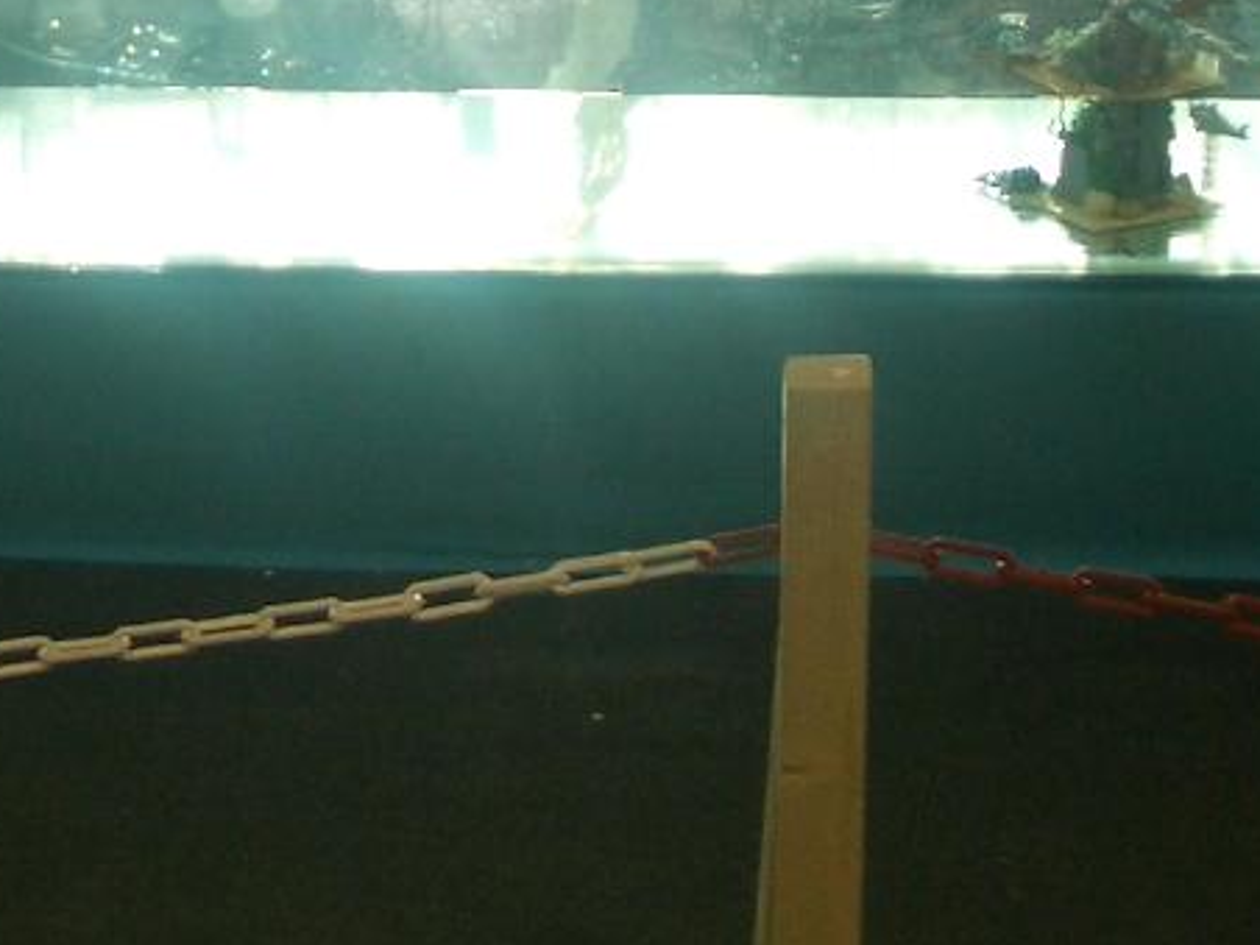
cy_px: -273
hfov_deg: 15.8
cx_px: 270
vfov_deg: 11.6
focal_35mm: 124
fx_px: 4514
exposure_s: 1/80
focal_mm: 5.8
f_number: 2.6
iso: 50
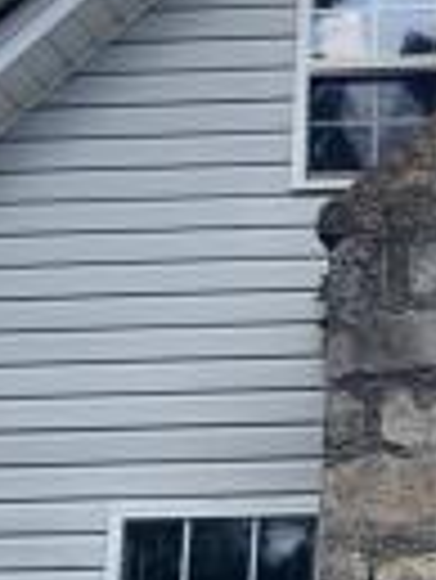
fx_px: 1945
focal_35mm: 116
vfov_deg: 16.9
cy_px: 443
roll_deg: -1.0
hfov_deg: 12.3
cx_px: 629
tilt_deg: +16.3
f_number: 1.8
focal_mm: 3.99
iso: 20
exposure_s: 1/952
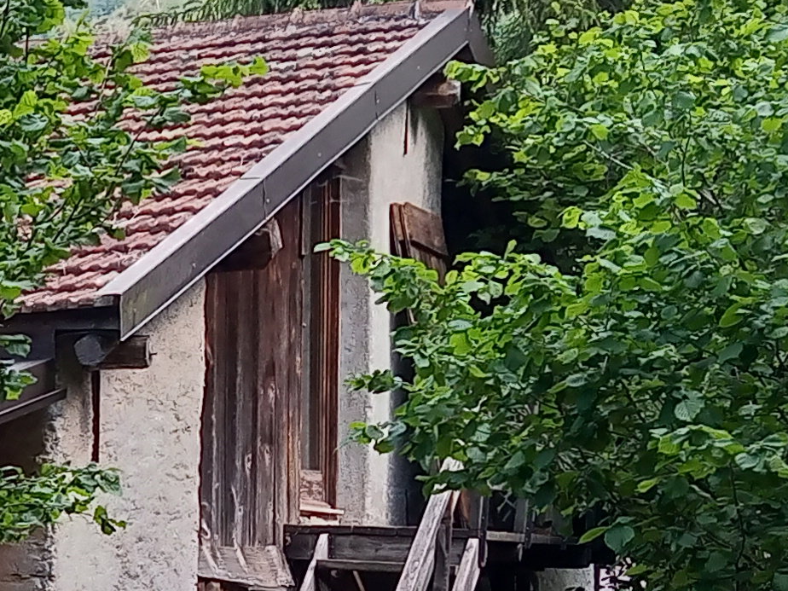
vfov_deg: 15.9
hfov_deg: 18.9
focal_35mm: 90
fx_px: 2049
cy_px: 666
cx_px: -423
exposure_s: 1/120
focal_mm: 3.54
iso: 117
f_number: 2
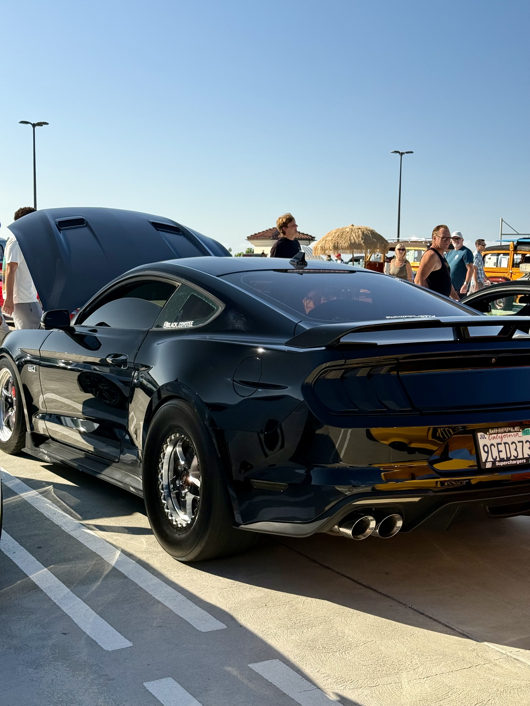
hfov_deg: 30.3
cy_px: 353
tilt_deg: -5.1
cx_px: 265
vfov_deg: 39.7
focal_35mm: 48
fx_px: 980
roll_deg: -1.0
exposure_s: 1/1575
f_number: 1.78
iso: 64
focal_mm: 6.76
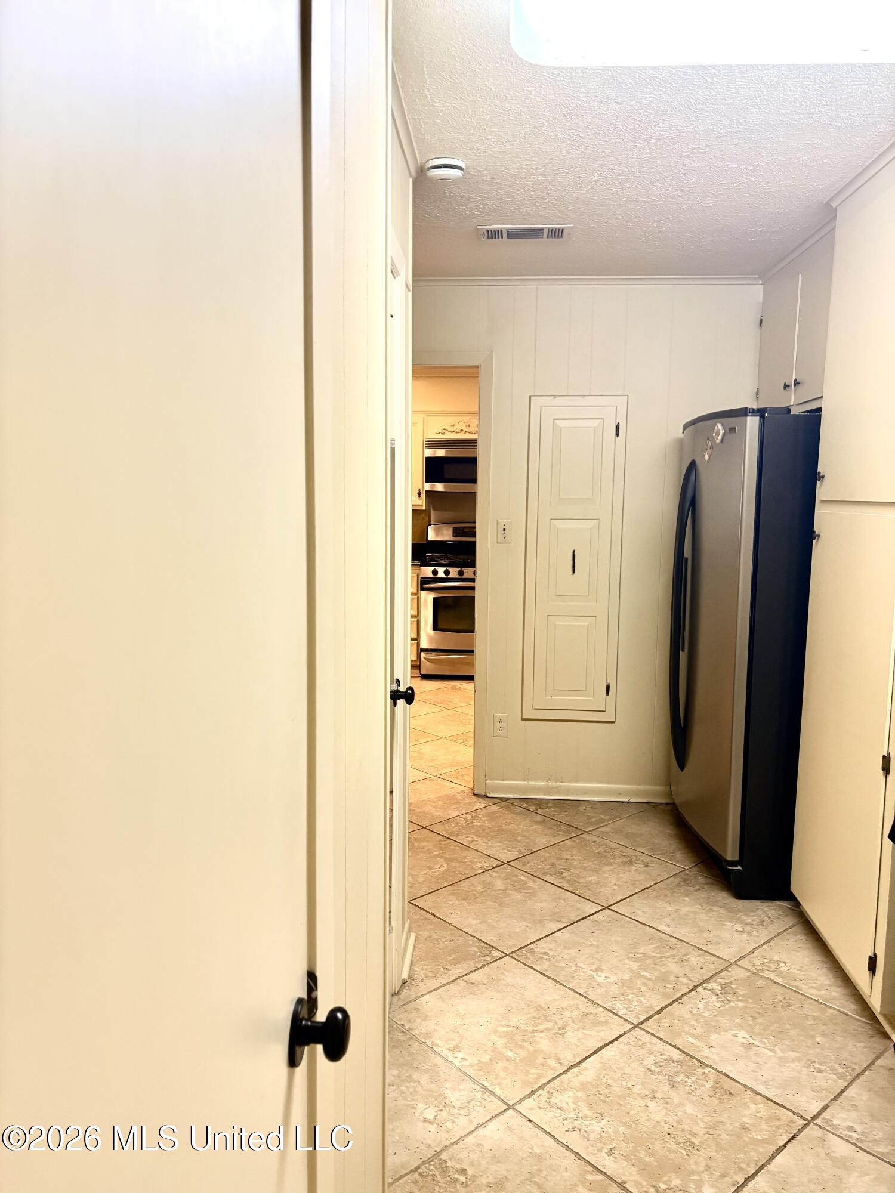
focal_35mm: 26
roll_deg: -0.8
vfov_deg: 67.3
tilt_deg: -7.3
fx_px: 896
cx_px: 448
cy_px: 596
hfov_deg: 53.1
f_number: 1.6
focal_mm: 5.96
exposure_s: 1/60
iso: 160
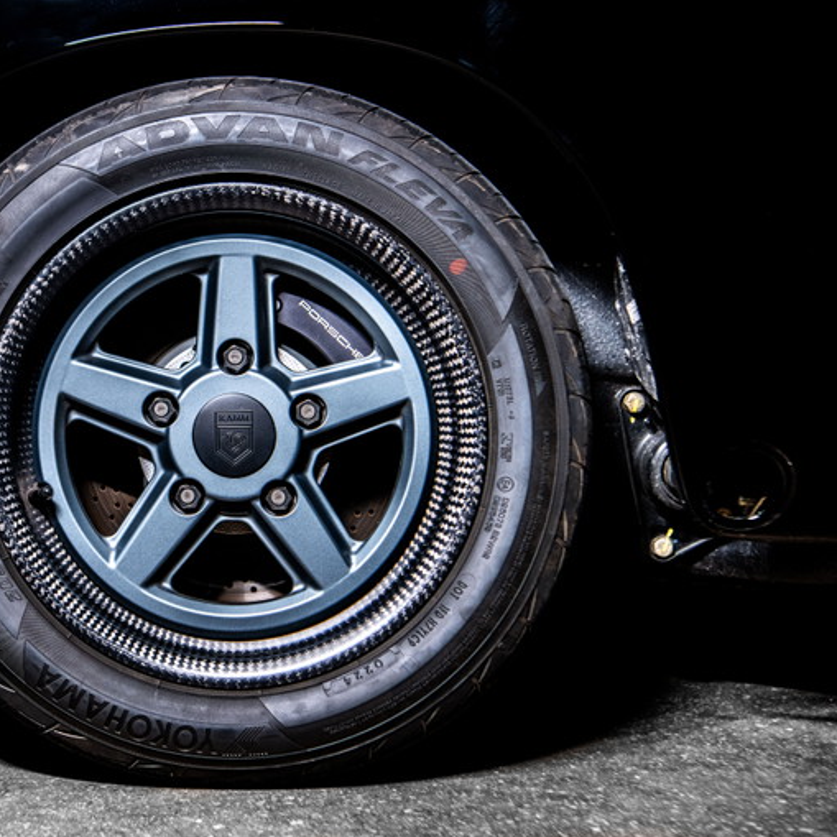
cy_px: 419
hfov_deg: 28.7
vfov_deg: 29.1
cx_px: 235
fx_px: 1614
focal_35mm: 59
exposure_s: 1/20
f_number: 4.5
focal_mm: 46
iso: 800
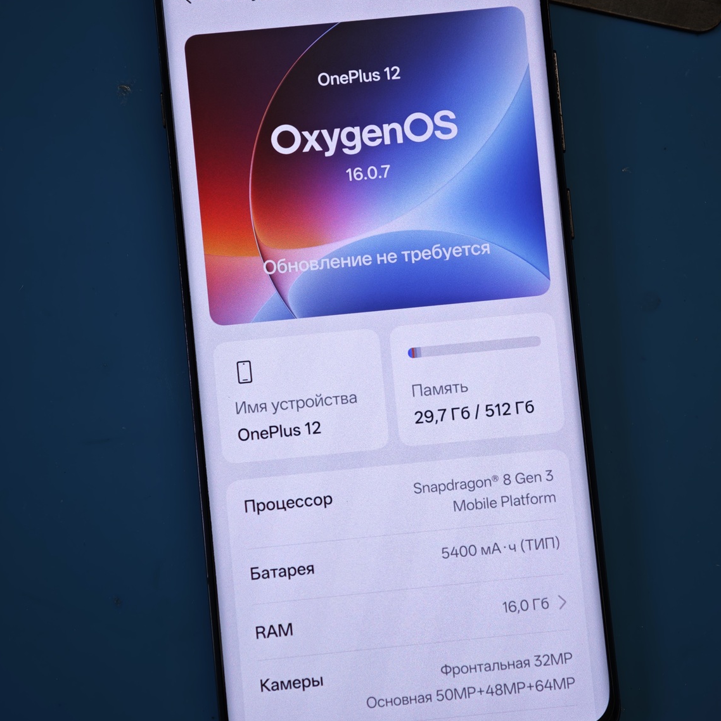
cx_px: 369
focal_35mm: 87
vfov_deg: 19.9
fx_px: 2050
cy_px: 316
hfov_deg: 19.9
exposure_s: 1/144
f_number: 1.8
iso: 50
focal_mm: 11.5
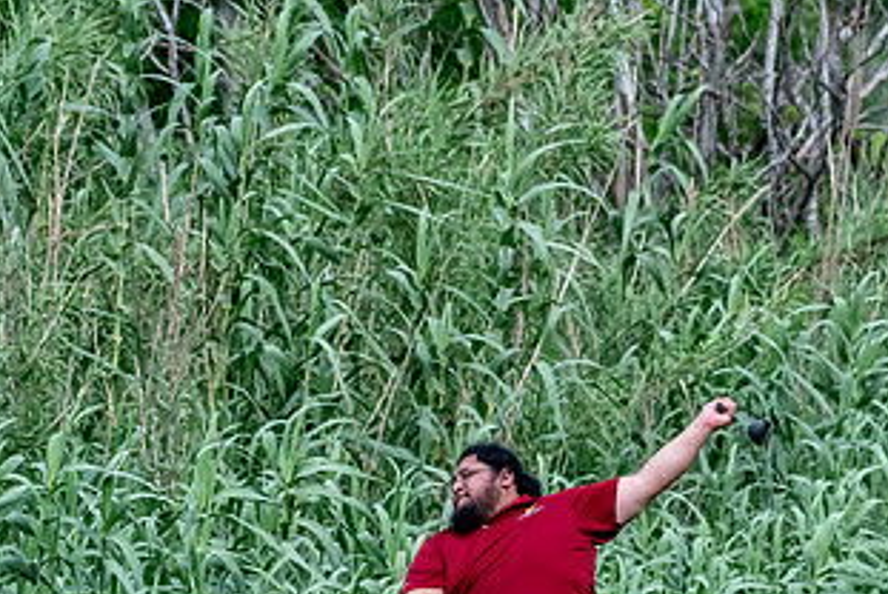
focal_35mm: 559
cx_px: 528
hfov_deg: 3.7
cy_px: 544
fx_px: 13801
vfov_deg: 2.5
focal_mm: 200
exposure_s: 1/2000
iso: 1400
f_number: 5.6
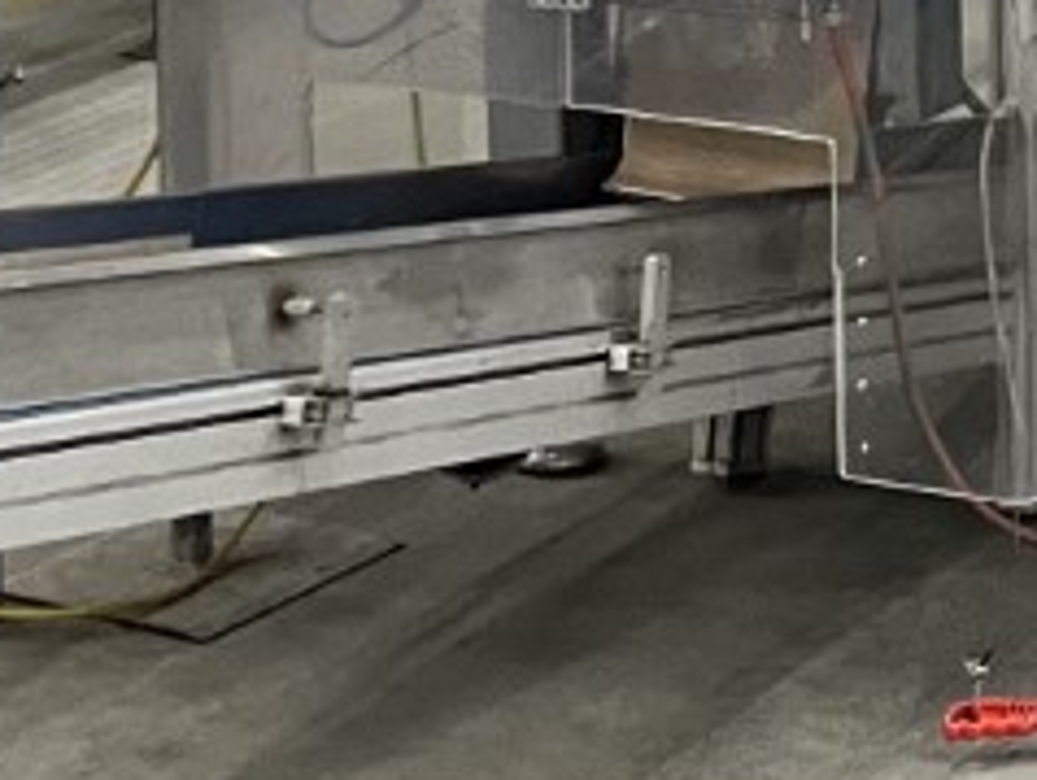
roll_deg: +2.5
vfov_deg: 8.7
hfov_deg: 12.3
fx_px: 4708
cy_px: -1063
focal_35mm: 157
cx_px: 1190
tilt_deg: +4.3
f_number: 1.6
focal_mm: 4.2
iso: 200
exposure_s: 1/50
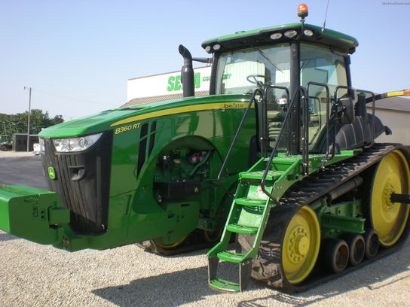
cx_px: 205
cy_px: 154
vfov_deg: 37.7
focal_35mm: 38
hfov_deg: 49.0
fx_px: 450
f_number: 4.6
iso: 50
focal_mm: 6.3
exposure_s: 1/231
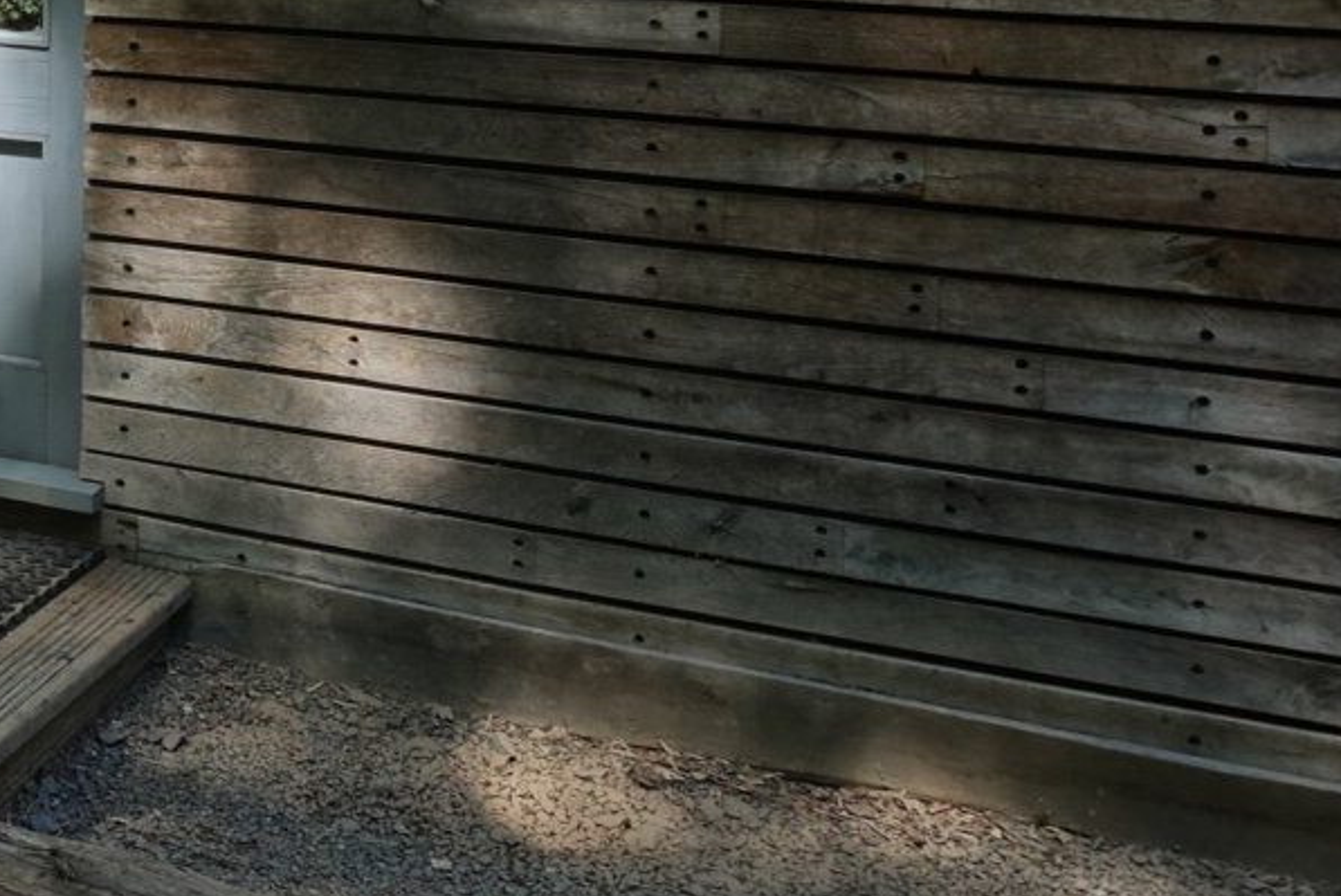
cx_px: -449
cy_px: -211
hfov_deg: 26.0
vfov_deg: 19.6
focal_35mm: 65
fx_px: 2423
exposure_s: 1/125
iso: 125
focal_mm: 8.8
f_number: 4
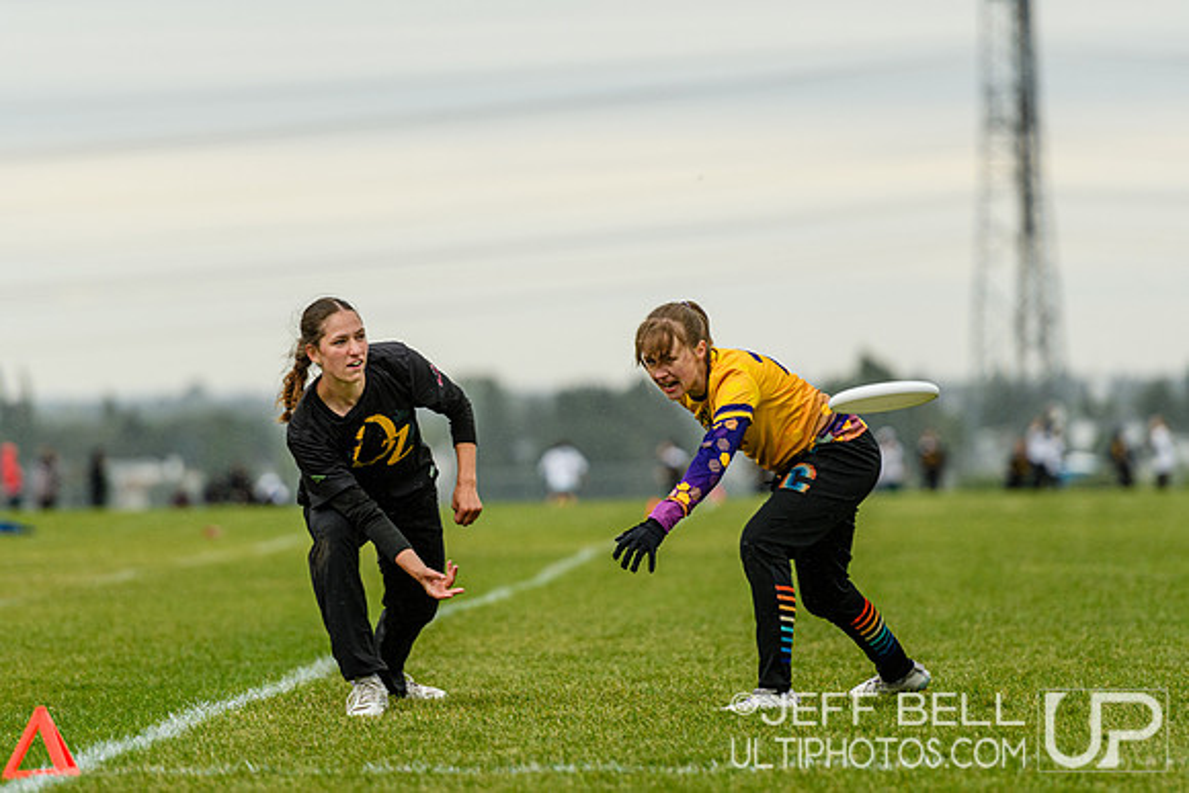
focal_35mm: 300
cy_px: 396
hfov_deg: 6.9
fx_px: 9910
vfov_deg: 4.6
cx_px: 594
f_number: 3.2
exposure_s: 1/1250
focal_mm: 200
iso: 200
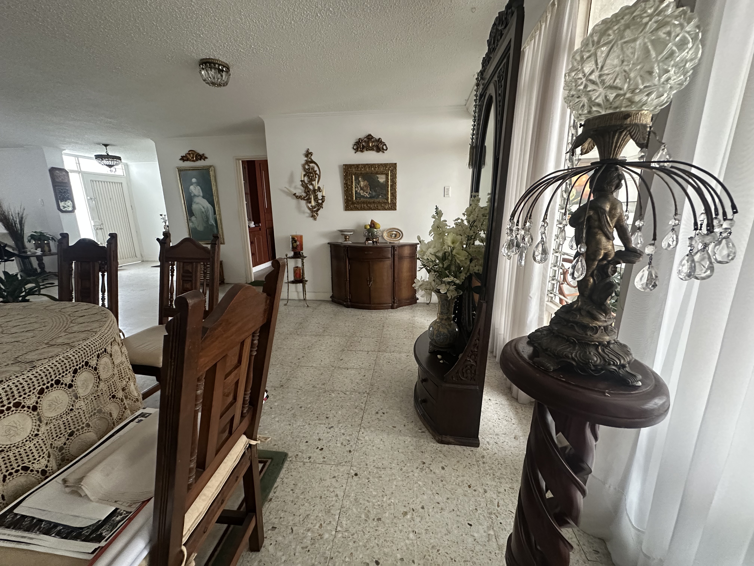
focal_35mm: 14
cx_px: 377
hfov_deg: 102.1
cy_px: 283
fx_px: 305
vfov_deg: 85.7
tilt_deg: -13.4
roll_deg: +0.5
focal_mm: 2.22
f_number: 2.2
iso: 640
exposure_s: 1/60
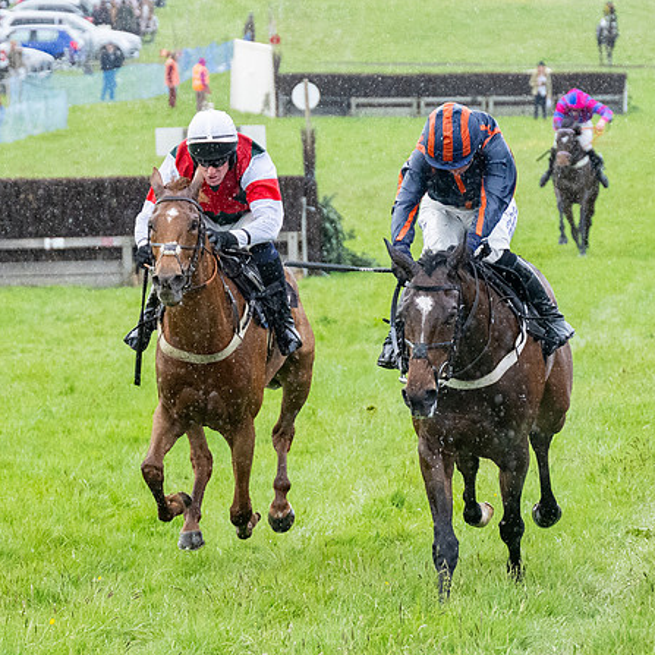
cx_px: 428
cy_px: 337
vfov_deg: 6.3
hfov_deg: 6.3
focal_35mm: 276
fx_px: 5909
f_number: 4
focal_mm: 98
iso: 2000
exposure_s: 1/1000
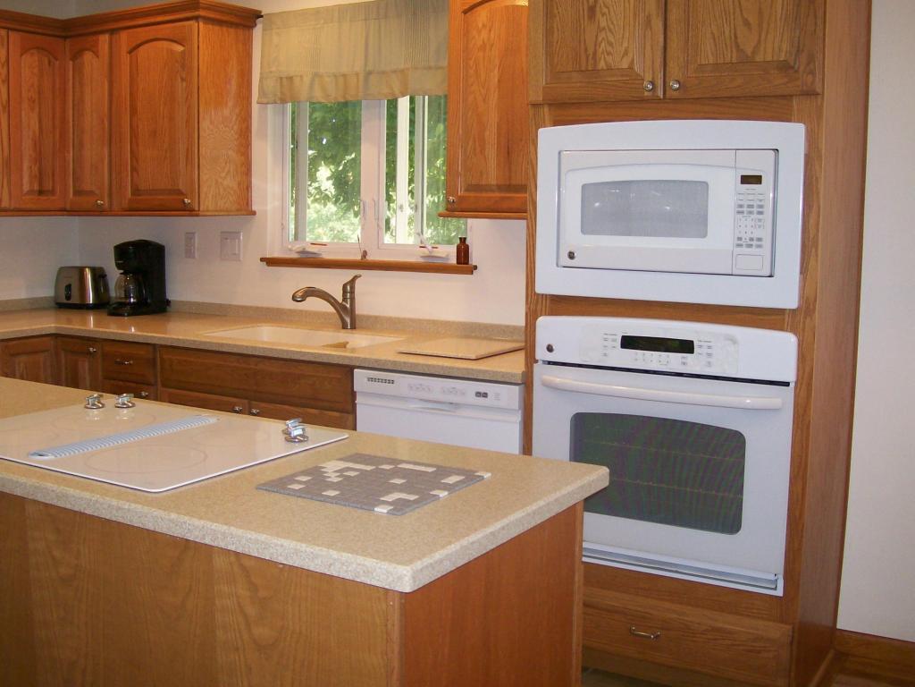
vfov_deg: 39.7
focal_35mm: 36
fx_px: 952
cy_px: 344
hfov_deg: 51.4
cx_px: 458
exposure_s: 1/64
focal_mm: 6
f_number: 2.7
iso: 140
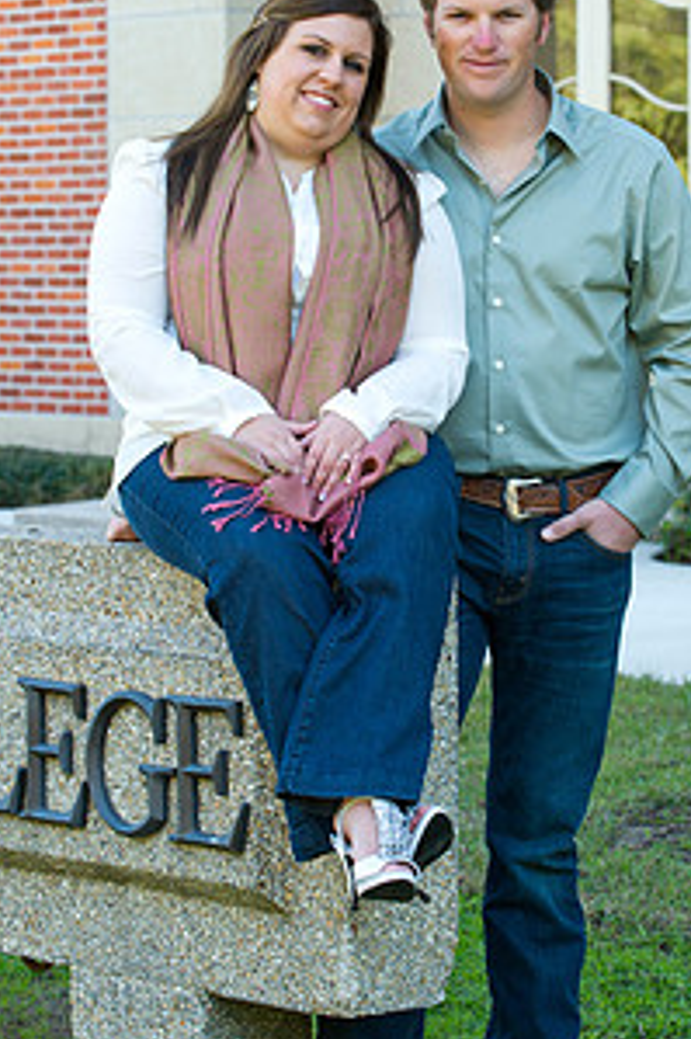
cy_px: 480
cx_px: 432
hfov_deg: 9.6
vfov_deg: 14.4
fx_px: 4122
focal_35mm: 143
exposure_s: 1/125
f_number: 5.6
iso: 400
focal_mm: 95
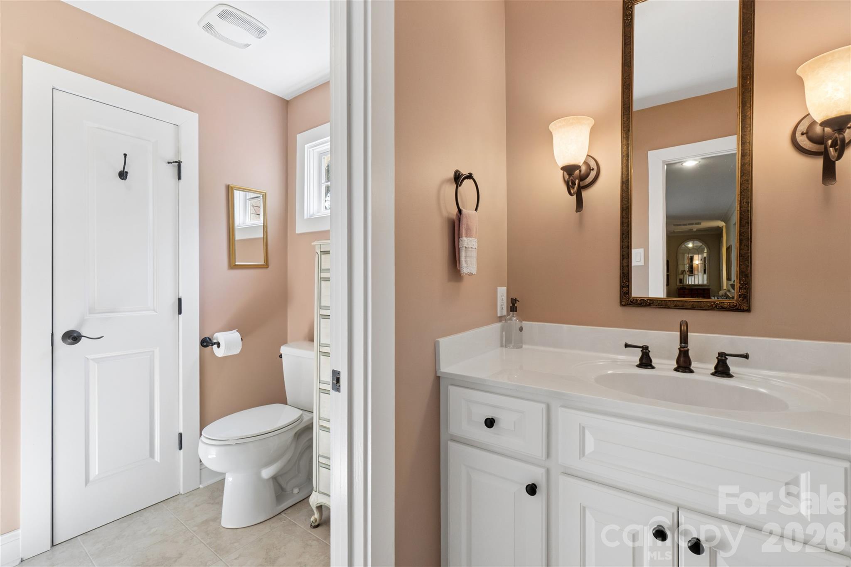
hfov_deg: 100.4
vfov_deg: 77.3
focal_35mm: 15
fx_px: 355
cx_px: 426
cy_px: 284
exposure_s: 1/30
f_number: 7.1
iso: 500
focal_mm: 10
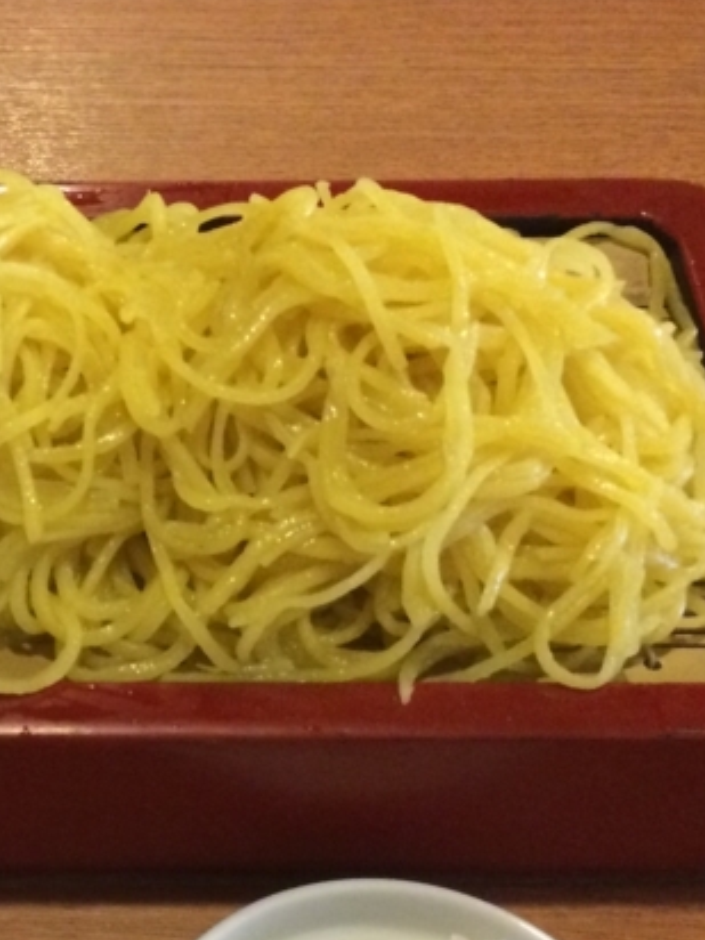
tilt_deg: -54.2
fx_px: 1955
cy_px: 746
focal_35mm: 72
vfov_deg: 26.6
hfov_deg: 19.7
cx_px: -37
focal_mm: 4.15
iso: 320
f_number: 2.2
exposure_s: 1/15
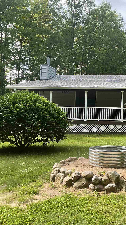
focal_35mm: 43
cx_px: 120
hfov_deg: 26.5
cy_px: 112
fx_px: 255
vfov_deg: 47.4
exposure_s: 1/435
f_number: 1.8
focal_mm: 3
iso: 16
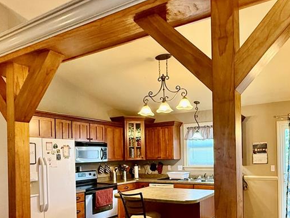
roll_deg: +1.1
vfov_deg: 48.4
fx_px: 235
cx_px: 193
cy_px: 156
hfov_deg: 61.9
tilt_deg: +0.0
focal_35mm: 28
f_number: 2.2
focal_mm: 2.22
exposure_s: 1/60
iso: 400
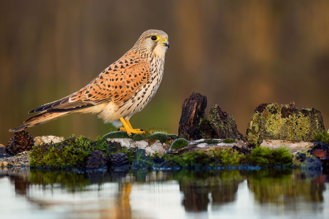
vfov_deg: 3.4
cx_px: 164
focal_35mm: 400
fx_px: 3655
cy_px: 110
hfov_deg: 5.2
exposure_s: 1/1600
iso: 2500
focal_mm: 400
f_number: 6.3
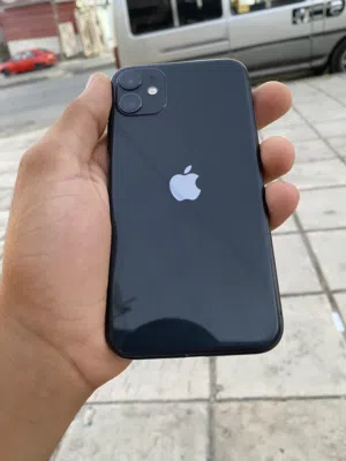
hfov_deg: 53.1
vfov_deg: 67.3
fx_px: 347
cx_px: 173
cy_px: 230
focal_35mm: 26
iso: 400
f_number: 1.8
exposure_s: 1/50
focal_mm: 4.25
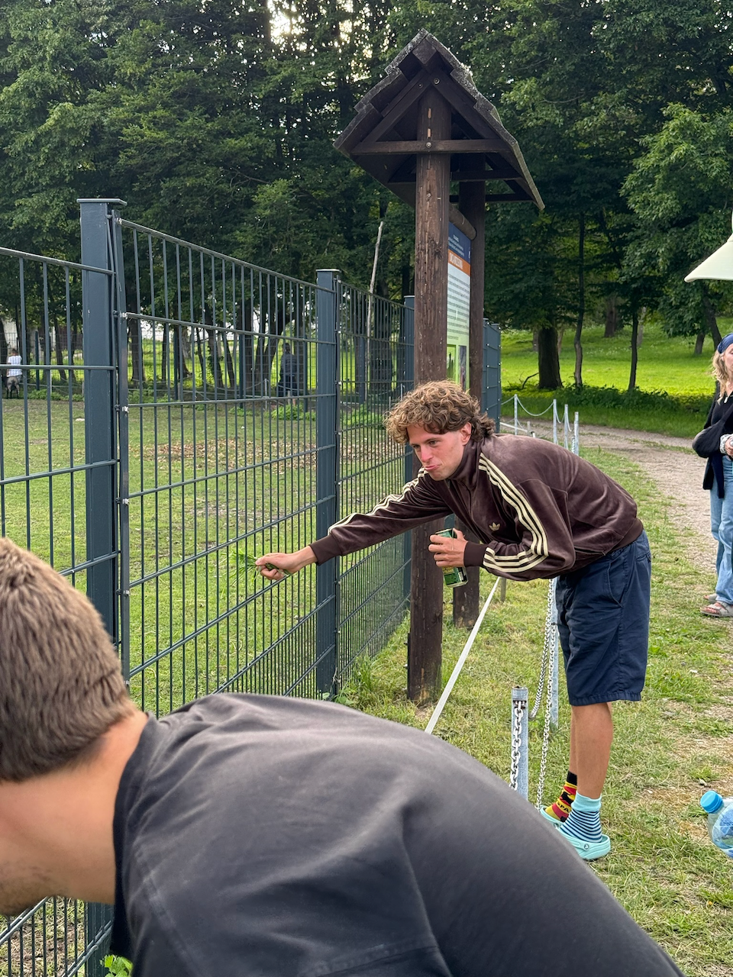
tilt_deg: -4.4
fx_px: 1355
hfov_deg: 30.3
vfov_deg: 39.7
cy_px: 488
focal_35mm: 48
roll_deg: -1.4
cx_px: 366
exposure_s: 1/203
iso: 64
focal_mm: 6.76
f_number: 1.78
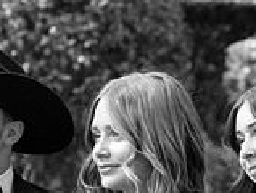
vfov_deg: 4.2
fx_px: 2646
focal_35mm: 357
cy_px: 258
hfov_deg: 5.5
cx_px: 166
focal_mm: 102
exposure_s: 1/640
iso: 1250
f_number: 6.3
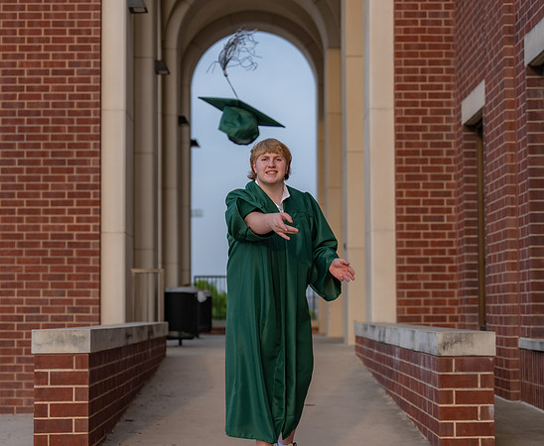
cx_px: 261
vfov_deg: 18.1
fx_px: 1406
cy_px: 216
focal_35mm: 86
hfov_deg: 21.9
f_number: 2.8
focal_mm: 70
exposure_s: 1/1600
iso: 400
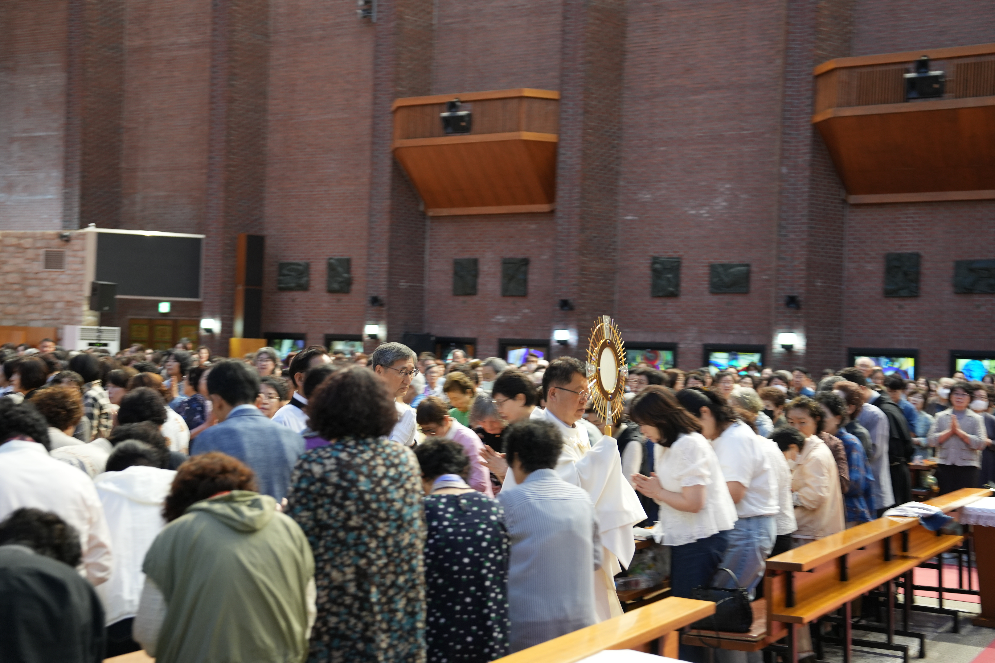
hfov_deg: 40.3
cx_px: 490
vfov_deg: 27.5
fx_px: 1354
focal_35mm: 49
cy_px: 330
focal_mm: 47
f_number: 2.8
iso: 1000
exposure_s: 1/40
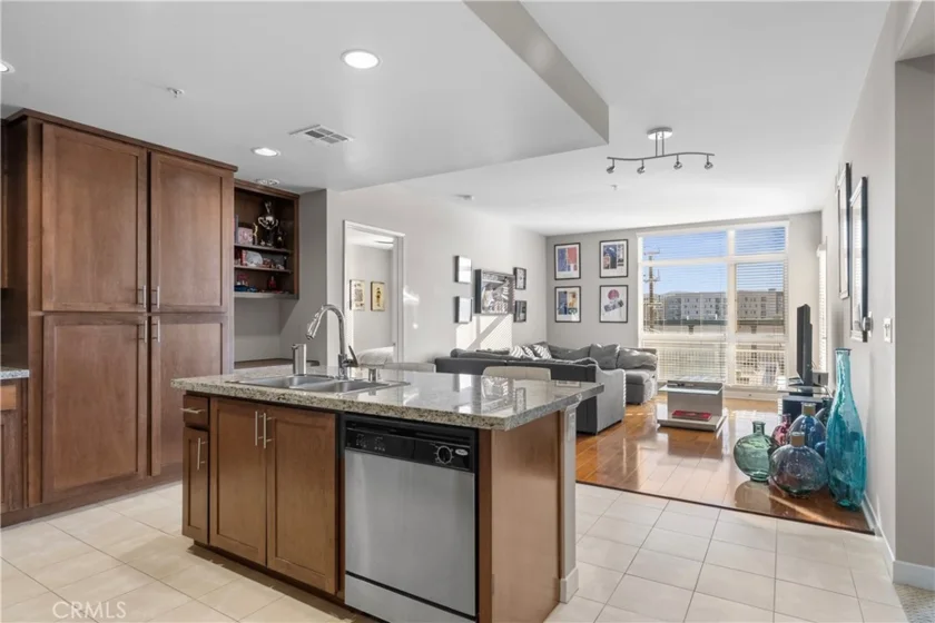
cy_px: 312
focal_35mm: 20
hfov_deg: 84.0
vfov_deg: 61.9
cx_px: 468
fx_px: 519
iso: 320
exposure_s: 1/15
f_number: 9.5
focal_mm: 20
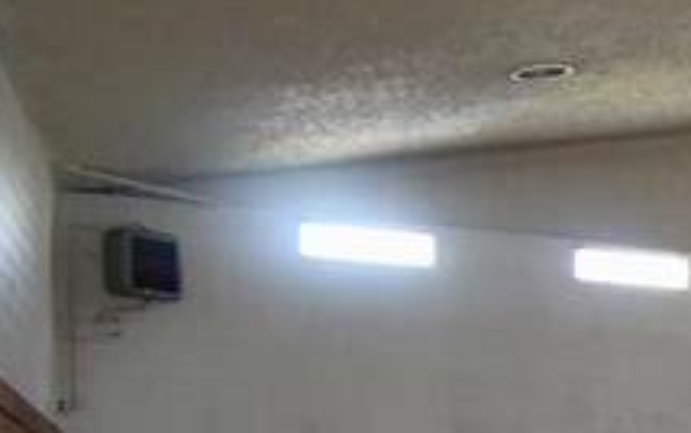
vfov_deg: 17.2
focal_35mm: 73
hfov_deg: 17.8
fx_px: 1375
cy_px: 501
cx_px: 1437
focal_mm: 10
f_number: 4.5
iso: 640
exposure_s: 1/15
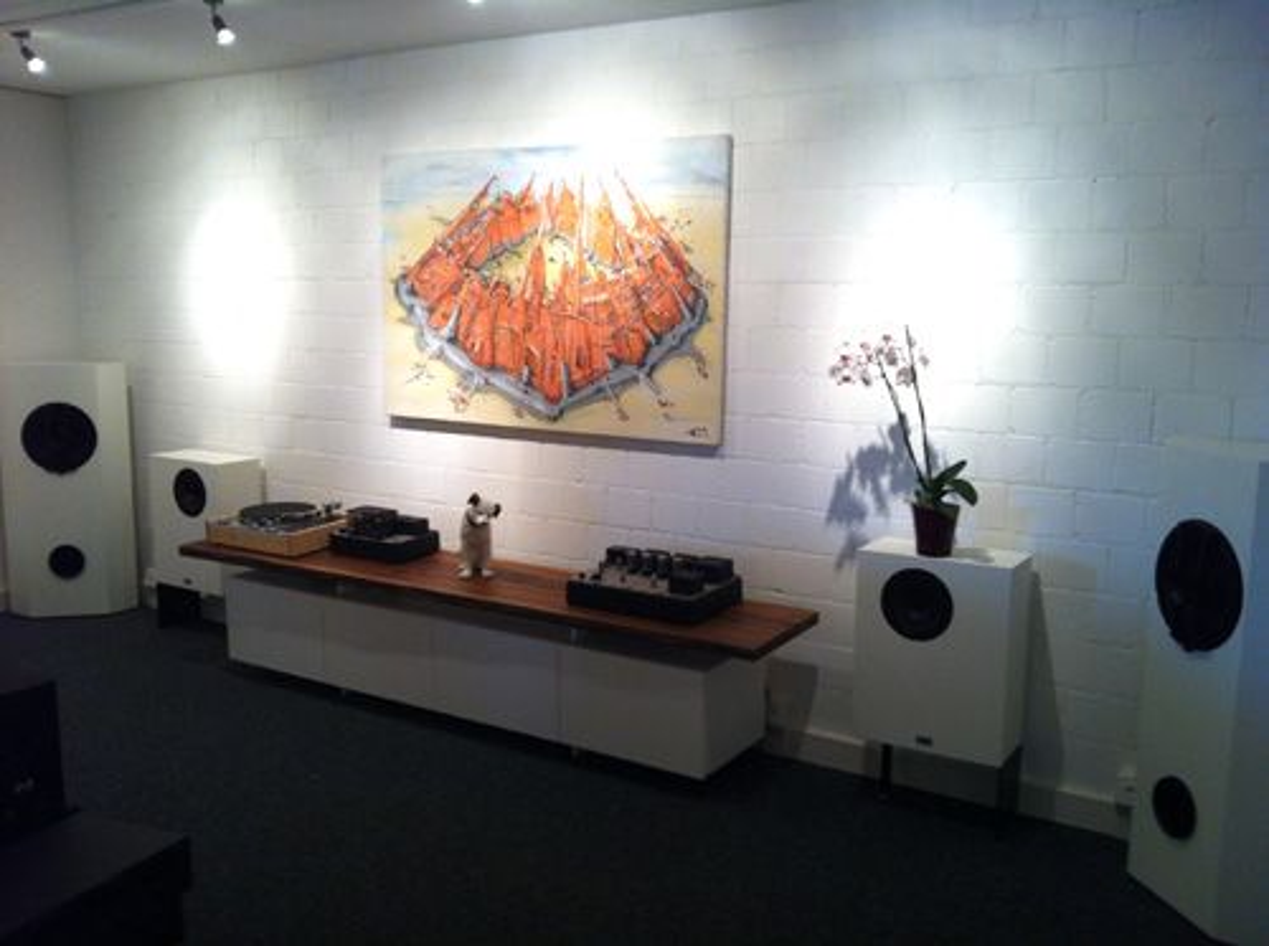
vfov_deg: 40.6
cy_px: 473
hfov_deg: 52.7
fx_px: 1281
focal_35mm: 35
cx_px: 634
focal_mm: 3.85
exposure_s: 1/17
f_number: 2.8
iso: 100
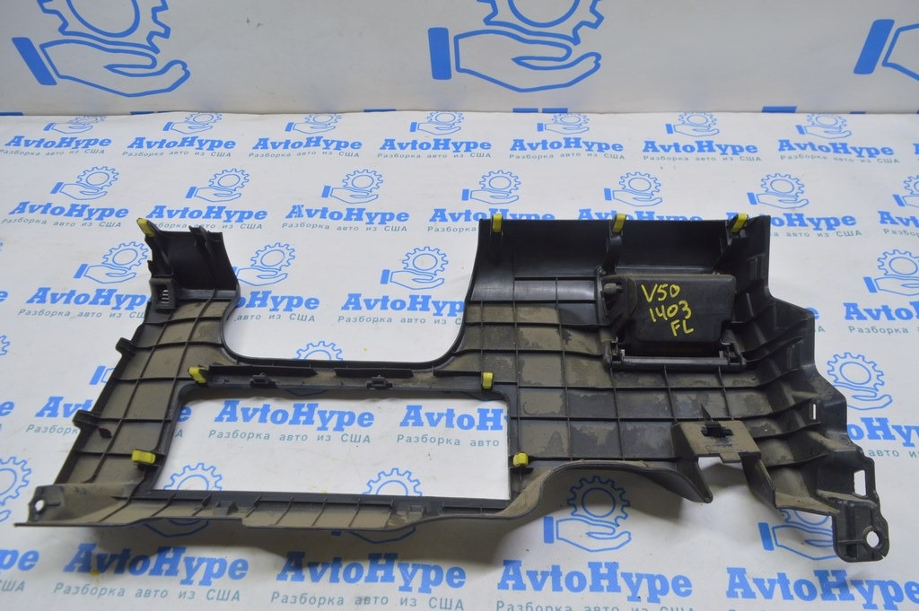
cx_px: 460
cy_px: 306
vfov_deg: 47.9
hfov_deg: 67.4
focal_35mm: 27
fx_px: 689
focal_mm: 18
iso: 400
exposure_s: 1/20
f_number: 5.6
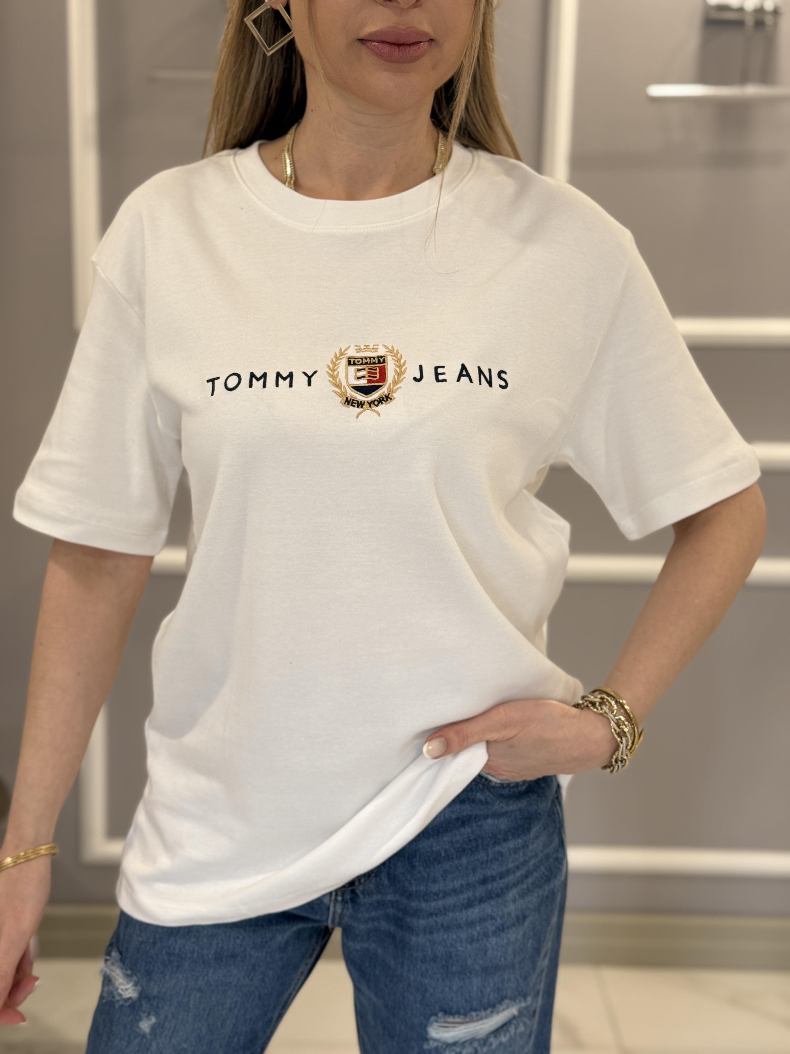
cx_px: 395
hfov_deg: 30.3
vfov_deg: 39.7
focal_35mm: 48
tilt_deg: -8.7
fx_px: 1461
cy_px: 527
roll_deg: -1.2
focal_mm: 6.76
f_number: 1.78
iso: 100
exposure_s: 1/78
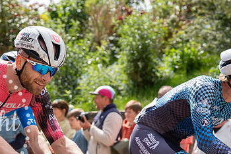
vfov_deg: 11.8
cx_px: 71
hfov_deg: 17.6
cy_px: 90
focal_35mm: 116
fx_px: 745
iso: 400
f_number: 5
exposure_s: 1/1000
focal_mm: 70
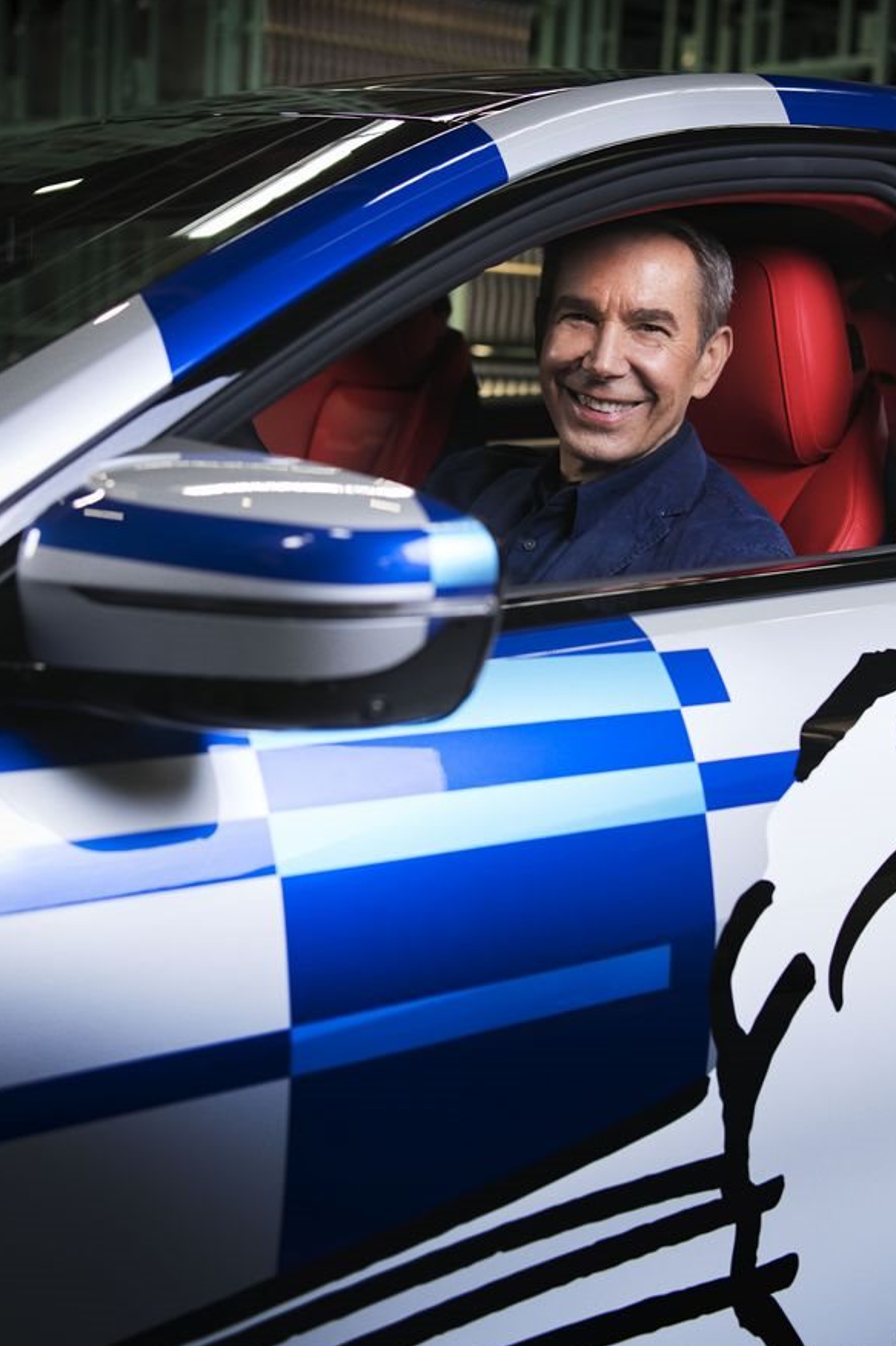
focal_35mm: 48
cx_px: 484
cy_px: 531
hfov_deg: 28.1
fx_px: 1793
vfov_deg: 40.9
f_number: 2.8
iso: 800
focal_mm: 35
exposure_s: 1/100
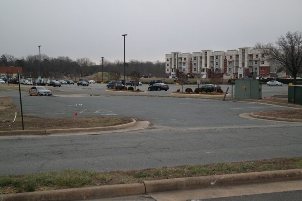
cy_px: 100
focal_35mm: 46
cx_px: 151
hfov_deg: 42.7
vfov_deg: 29.2
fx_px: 386
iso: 400
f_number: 4.5
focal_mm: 30
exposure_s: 1/50
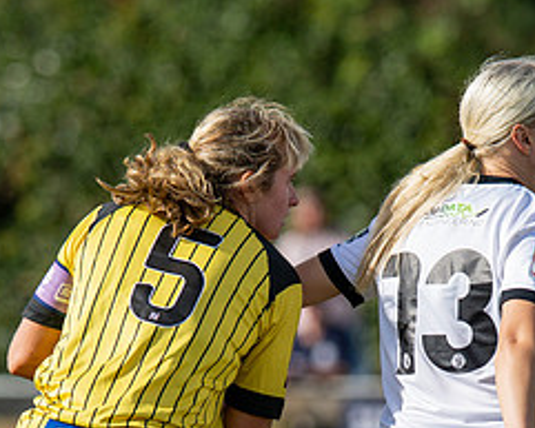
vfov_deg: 1.5
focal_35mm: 1030
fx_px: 16316
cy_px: 425
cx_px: 142
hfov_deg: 1.9
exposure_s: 1/2000
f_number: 4
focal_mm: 300
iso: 200
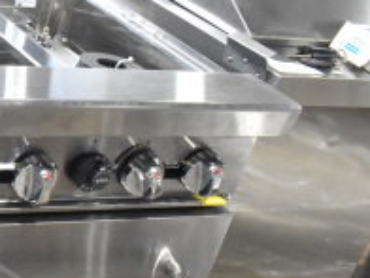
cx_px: -168
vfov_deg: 17.9
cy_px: 260
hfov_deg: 20.9
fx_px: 866
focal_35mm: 81
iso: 6400
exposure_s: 1/250
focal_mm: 18
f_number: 8
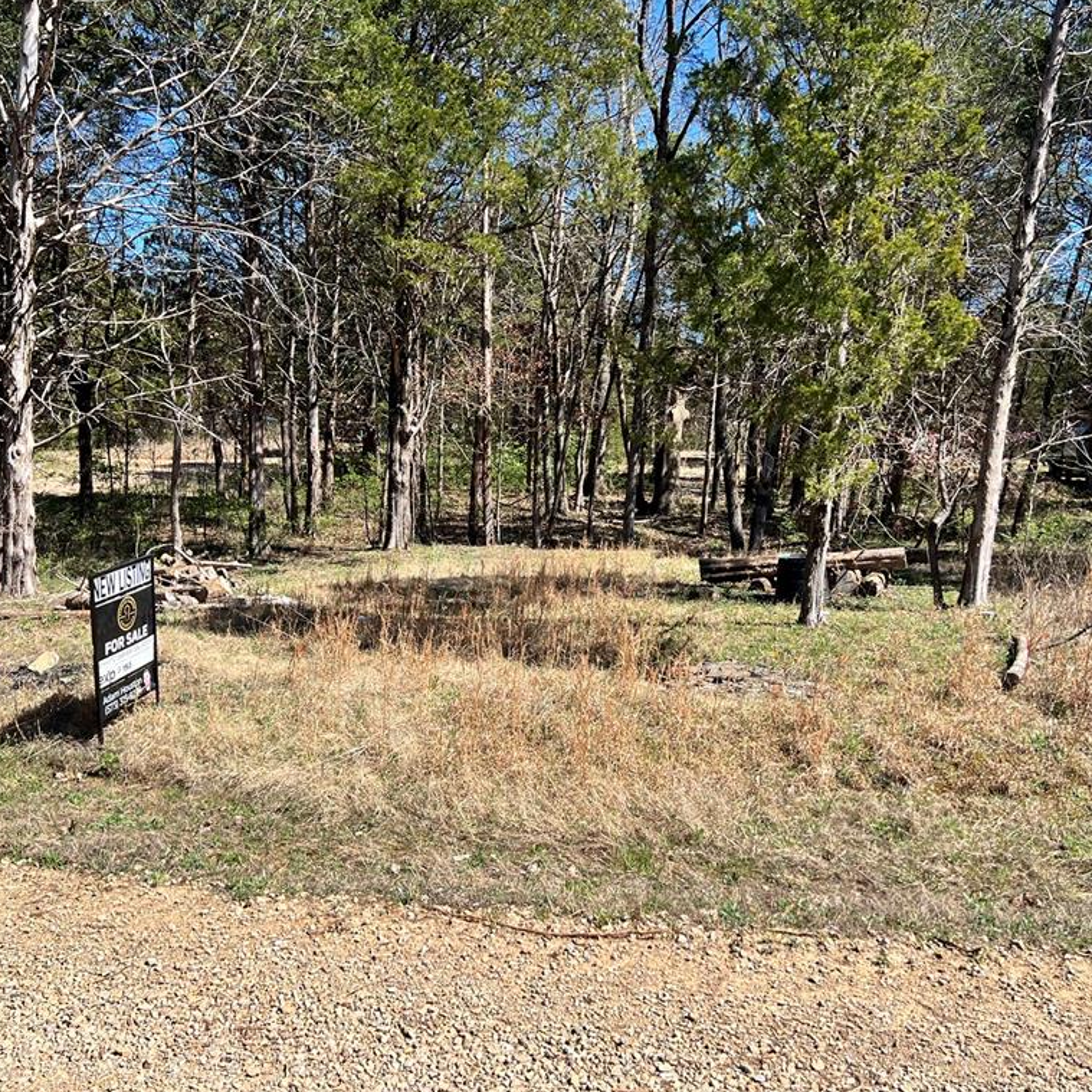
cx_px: 565
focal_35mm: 31
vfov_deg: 52.5
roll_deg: -2.8
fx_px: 1106
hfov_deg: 52.5
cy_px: 547
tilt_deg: -6.0
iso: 50
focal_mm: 5.7
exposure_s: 1/2632
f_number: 1.5
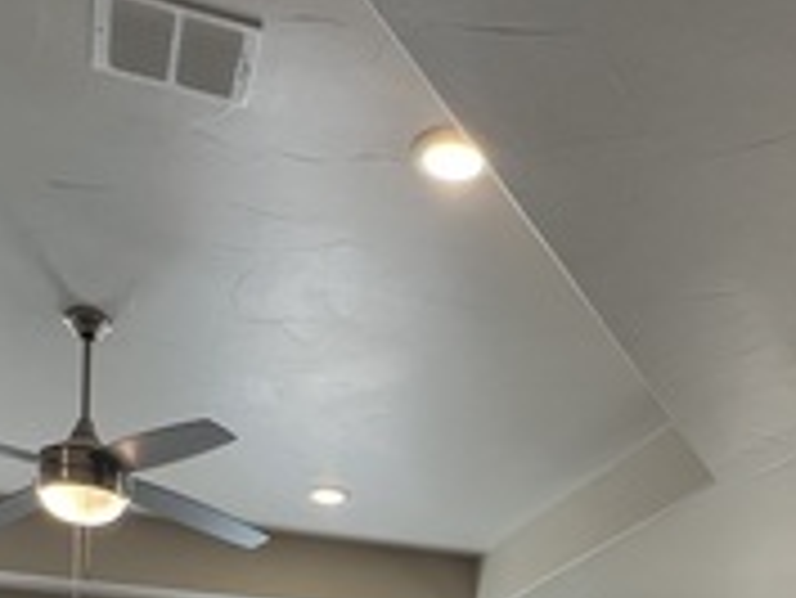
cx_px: 535
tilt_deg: +1.6
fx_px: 1082
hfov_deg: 39.9
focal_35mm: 47
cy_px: 850
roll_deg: -1.5
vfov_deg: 25.1
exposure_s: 1/120
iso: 64
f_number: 1.8
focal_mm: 1.57
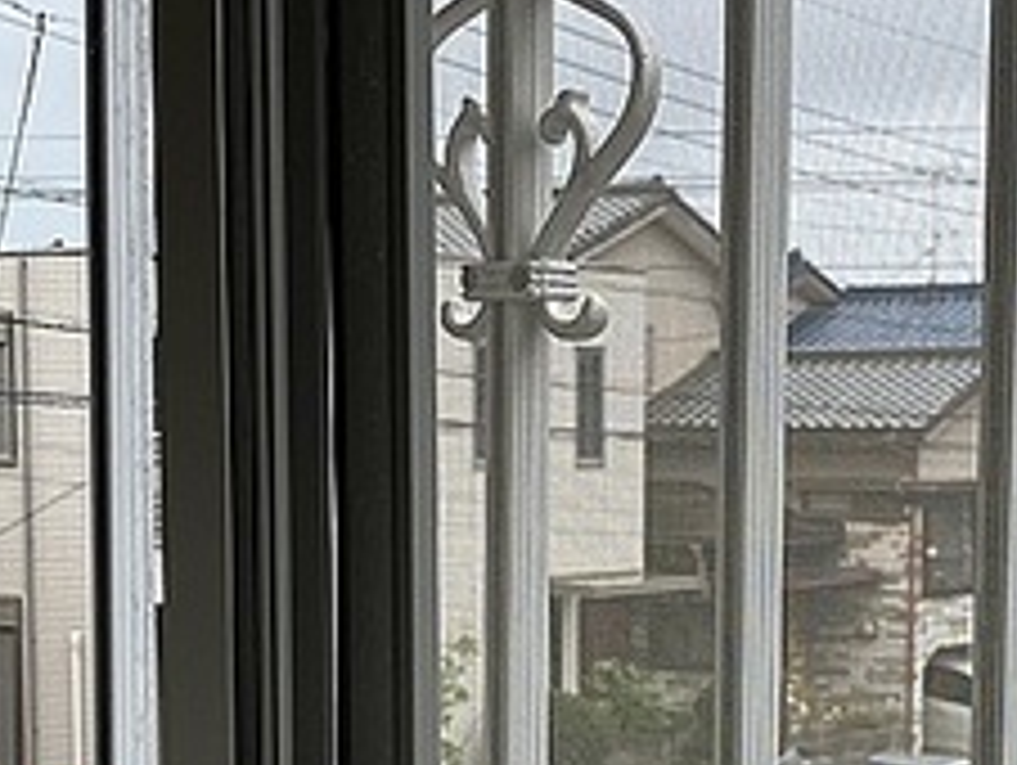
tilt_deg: -5.0
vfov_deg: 15.3
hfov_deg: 20.6
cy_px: 756
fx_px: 2794
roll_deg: +0.8
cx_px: 630
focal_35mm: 95
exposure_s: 1/392
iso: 32
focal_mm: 3.99
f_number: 1.8
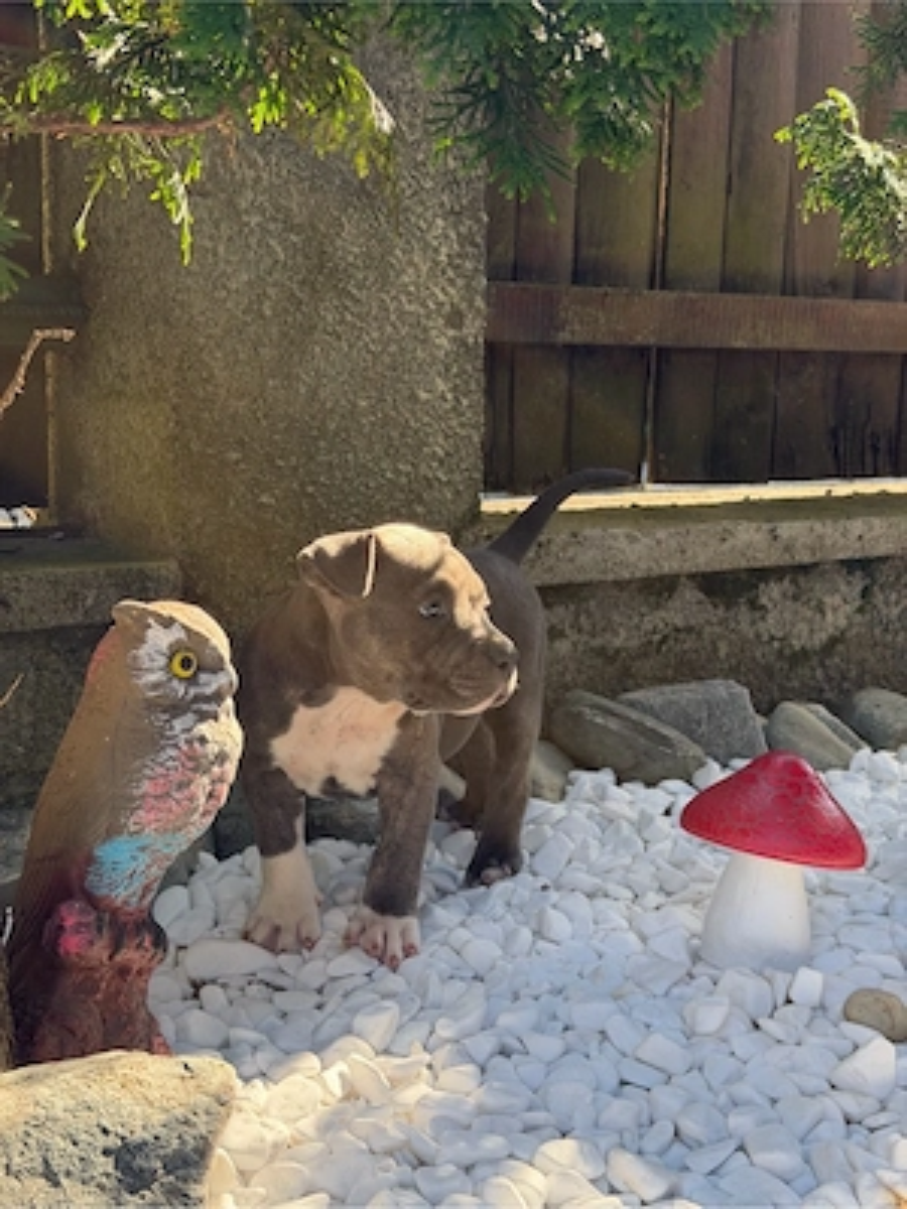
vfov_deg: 39.7
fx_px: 1677
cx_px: 454
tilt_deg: -9.1
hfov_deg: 30.3
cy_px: 604
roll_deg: -0.5
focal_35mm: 48
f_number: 1.78
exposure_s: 1/754
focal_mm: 6.76
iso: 80
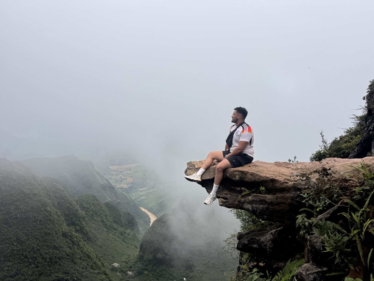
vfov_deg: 56.8
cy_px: 140
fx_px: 259
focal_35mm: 24
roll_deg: -3.5
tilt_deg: -2.1
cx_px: 187
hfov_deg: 71.6
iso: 80
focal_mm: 6.76
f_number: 1.78
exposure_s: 1/5814
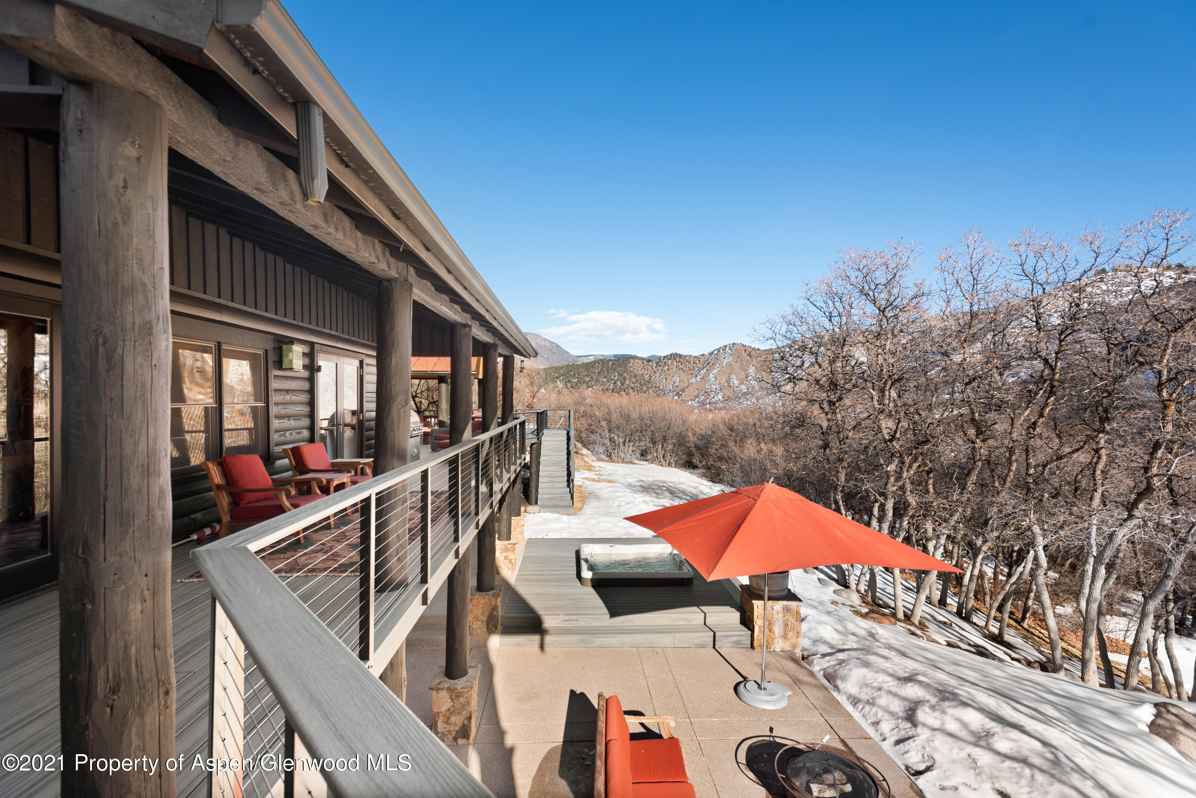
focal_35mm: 17
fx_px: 565
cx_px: 598
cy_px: 399
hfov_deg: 93.3
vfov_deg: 70.5
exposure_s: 1/40
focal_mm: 17
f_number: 7.1
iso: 320
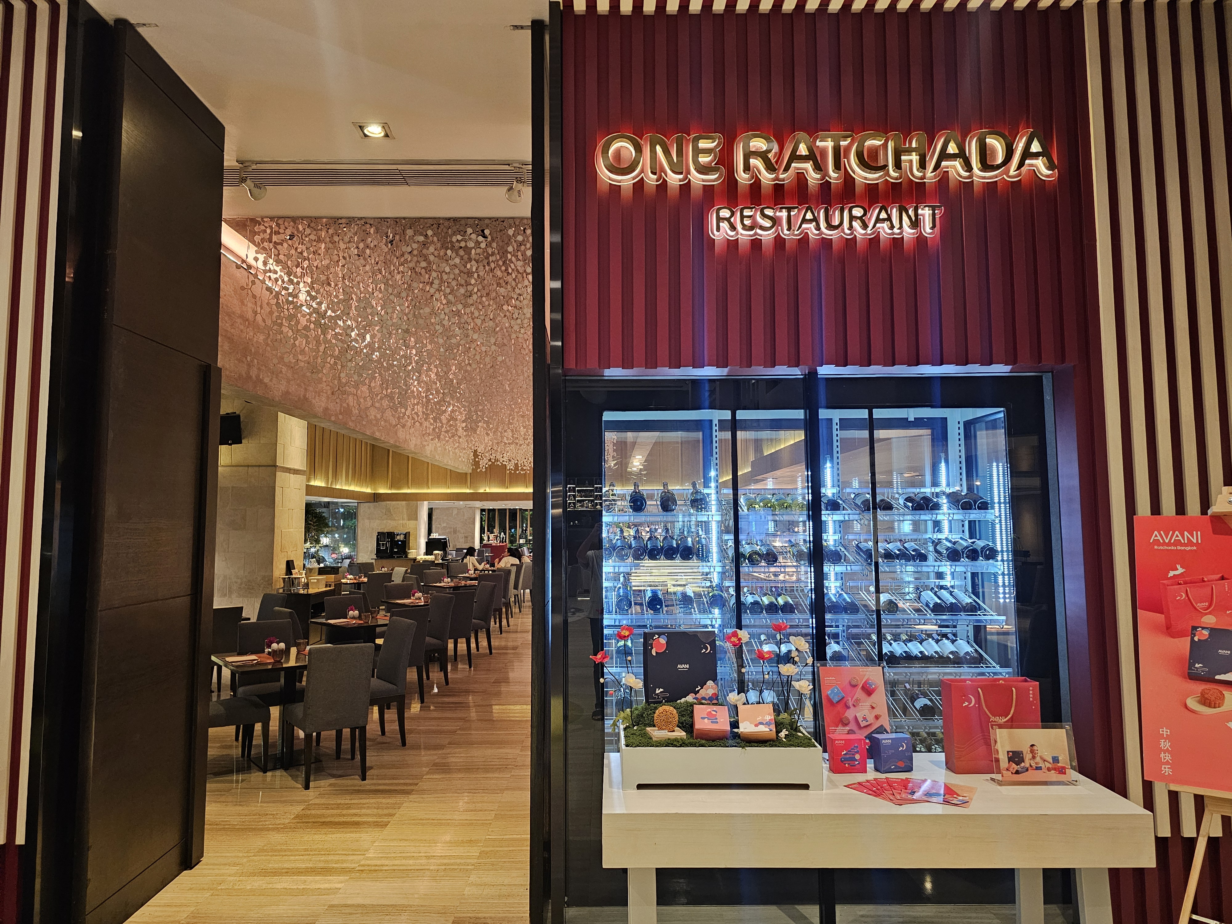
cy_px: 462
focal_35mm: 23
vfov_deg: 58.9
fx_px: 819
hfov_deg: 73.9
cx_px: 616
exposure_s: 1/50
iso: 640
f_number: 1.7
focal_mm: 6.3
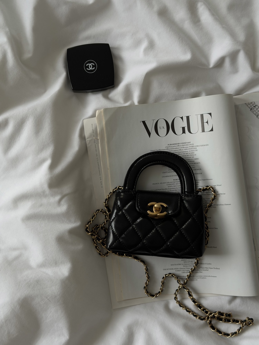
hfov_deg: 30.3
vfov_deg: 39.7
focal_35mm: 48
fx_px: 479
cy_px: 172
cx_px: 130
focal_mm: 6.76
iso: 50
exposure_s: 1/146
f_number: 1.78
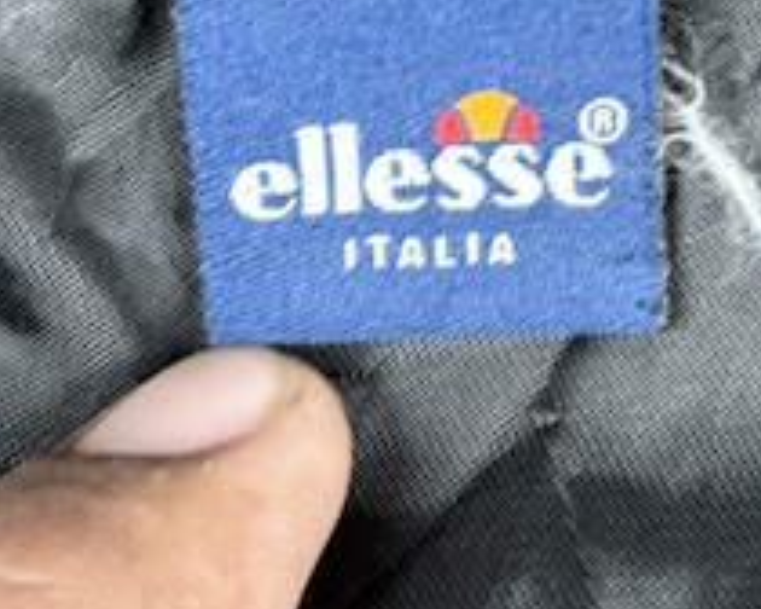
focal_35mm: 143
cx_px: 692
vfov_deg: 10.4
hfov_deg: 13.4
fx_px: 3221
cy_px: -294
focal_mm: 6.76
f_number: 1.78
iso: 100
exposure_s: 1/50
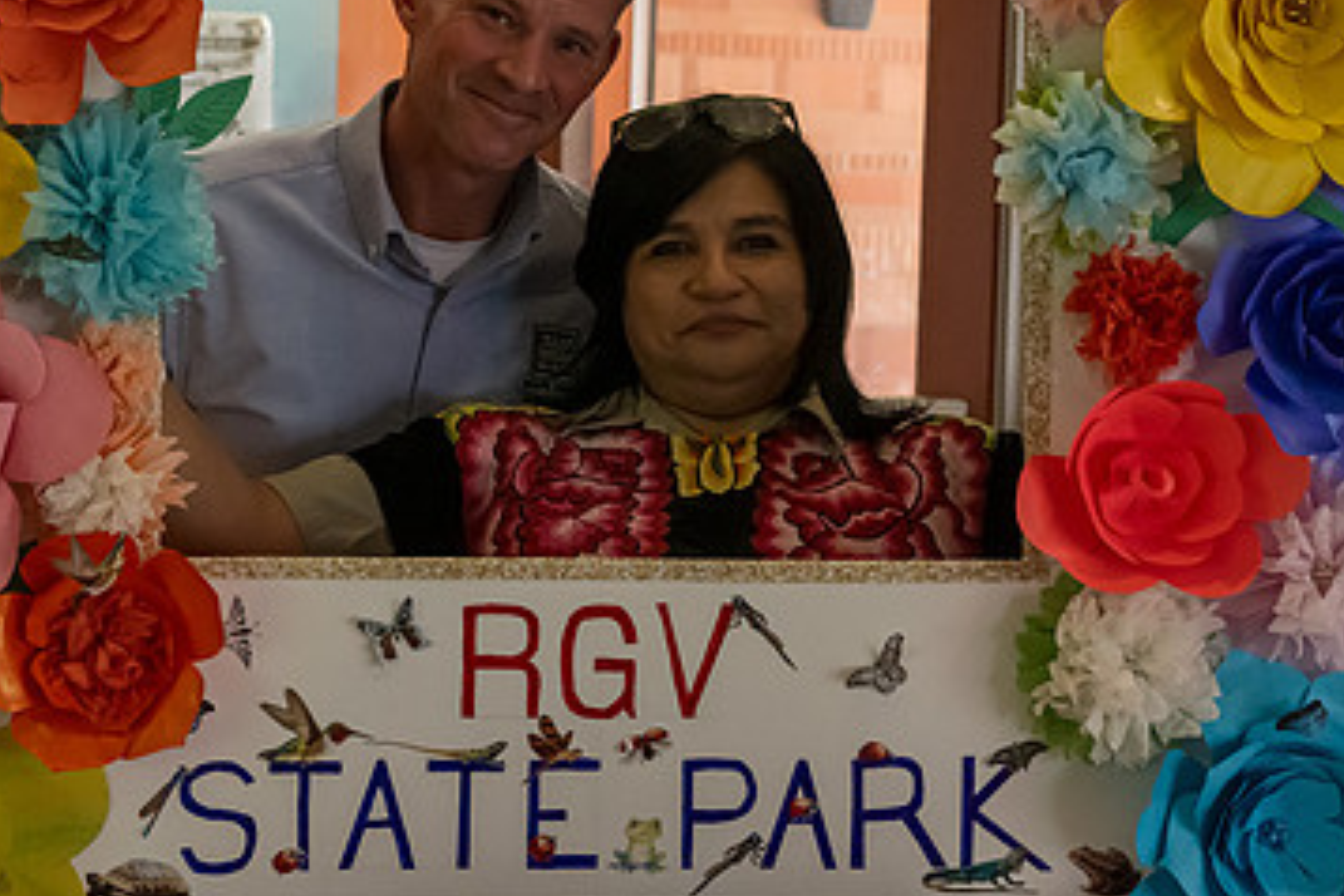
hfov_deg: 25.1
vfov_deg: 16.7
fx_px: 3024
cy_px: 173
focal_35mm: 81
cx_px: 651
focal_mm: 44
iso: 6400
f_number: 5.6
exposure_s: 1/400
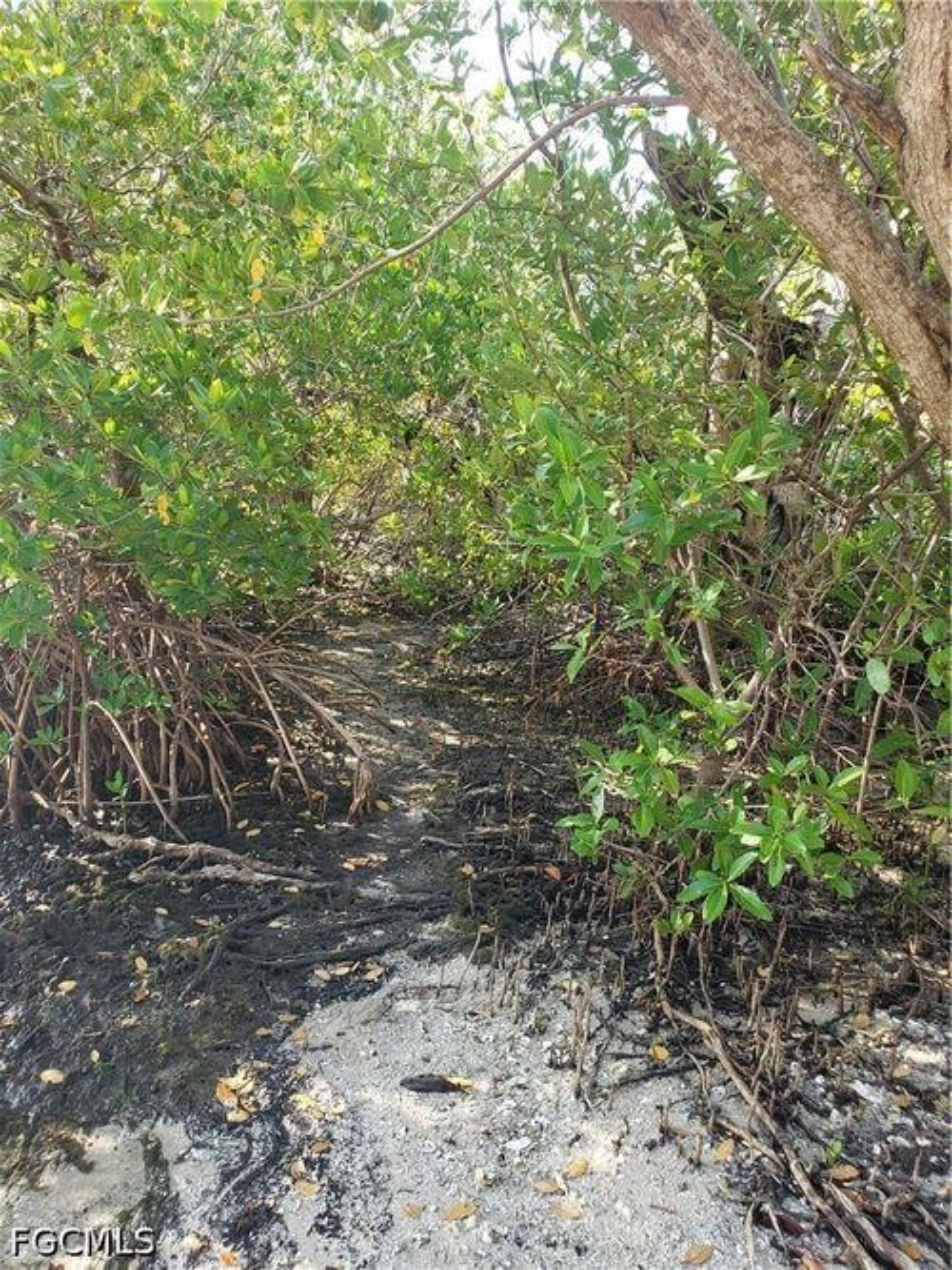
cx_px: 476
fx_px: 954
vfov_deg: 67.3
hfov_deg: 53.0
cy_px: 635
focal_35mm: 26
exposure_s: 1/60
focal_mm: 4.3
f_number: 2.4
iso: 64
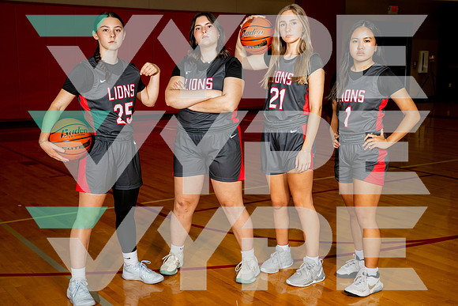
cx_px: 229
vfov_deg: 26.6
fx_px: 647
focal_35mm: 51
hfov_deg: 39.0
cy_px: 153
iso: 400
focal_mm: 50
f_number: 6.3
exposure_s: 1/200
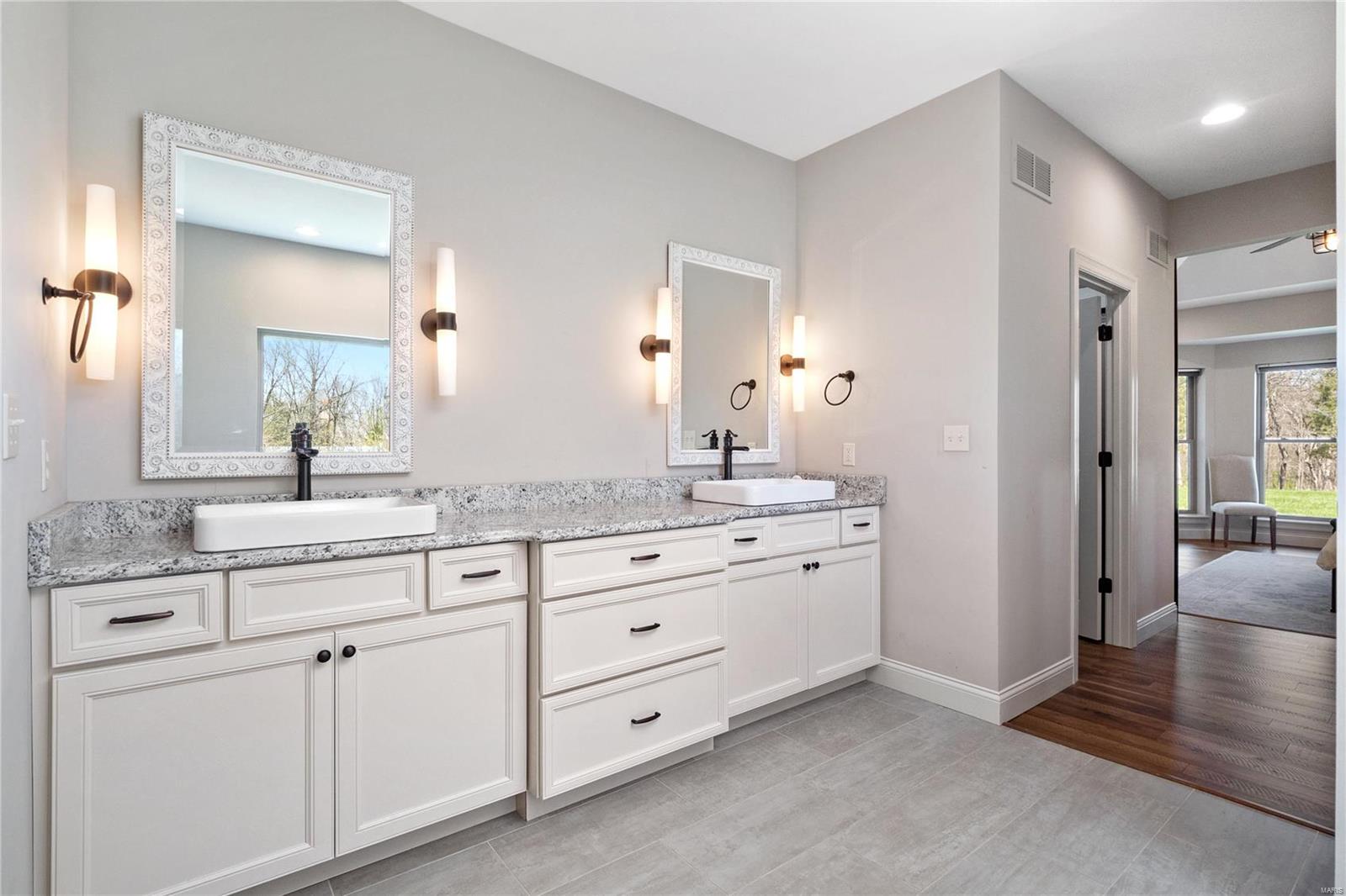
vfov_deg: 73.7
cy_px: 448
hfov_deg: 96.7
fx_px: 598
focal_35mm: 16
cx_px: 673
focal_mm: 8
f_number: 7.1
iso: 400
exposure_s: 1/20
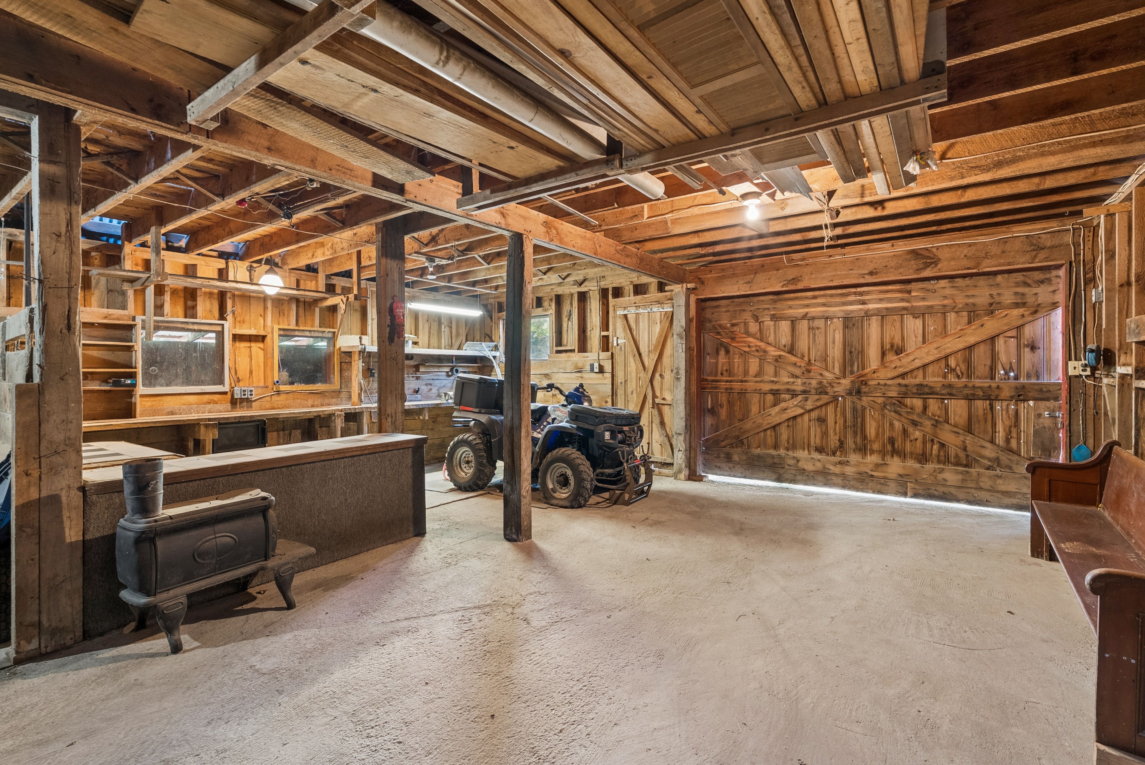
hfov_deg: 96.7
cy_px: 382
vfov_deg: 73.8
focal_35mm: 16
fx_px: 509
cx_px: 572
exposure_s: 1/3
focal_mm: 16
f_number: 7.1
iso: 320
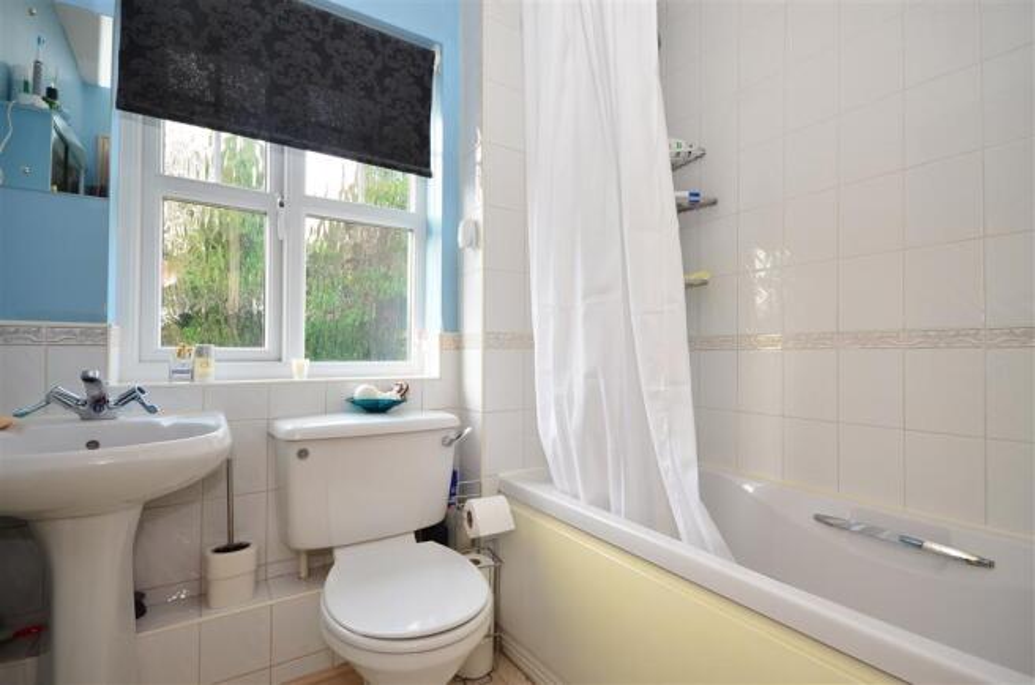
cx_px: 518
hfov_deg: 92.6
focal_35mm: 17
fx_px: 495
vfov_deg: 69.4
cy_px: 342
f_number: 9
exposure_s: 1/5
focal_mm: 11.5
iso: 200
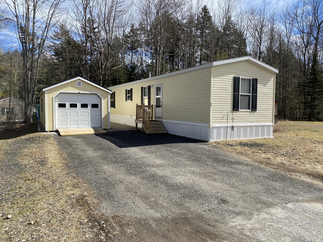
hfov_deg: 67.3
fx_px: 243
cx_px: 162
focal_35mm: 26
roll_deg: -0.8
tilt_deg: -3.2
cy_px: 121
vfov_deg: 53.1
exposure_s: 1/2105
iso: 32
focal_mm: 4.25
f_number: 1.8
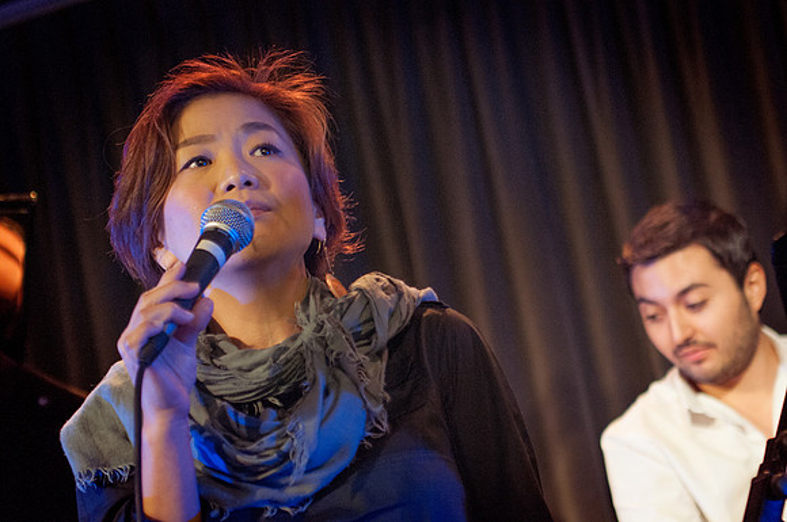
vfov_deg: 13.0
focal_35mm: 105
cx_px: 394
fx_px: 2292
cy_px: 261
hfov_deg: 19.5
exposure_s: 1/50
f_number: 2.8
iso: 1000
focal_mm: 70
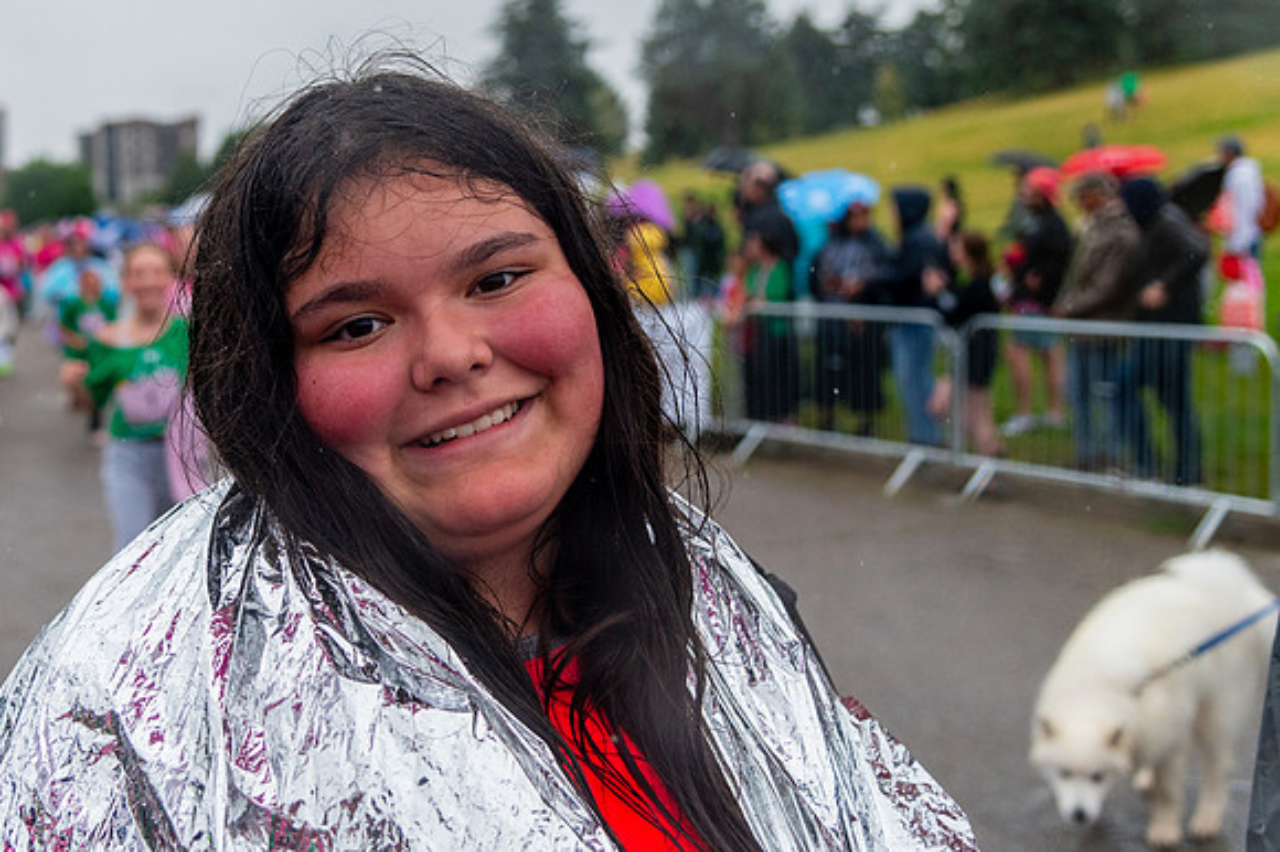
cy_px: 279
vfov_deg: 26.2
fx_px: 1817
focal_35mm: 51
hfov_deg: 38.3
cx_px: 419
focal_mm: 38
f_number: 4
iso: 1600
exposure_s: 1/3200
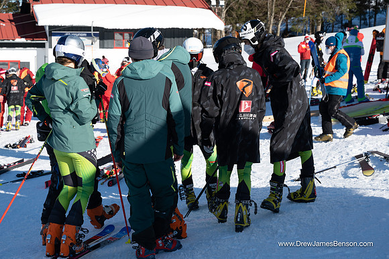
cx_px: 194
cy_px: 130
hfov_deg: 33.4
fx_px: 648
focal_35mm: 60
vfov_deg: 22.6
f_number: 8
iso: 320
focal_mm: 60
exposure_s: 1/1000
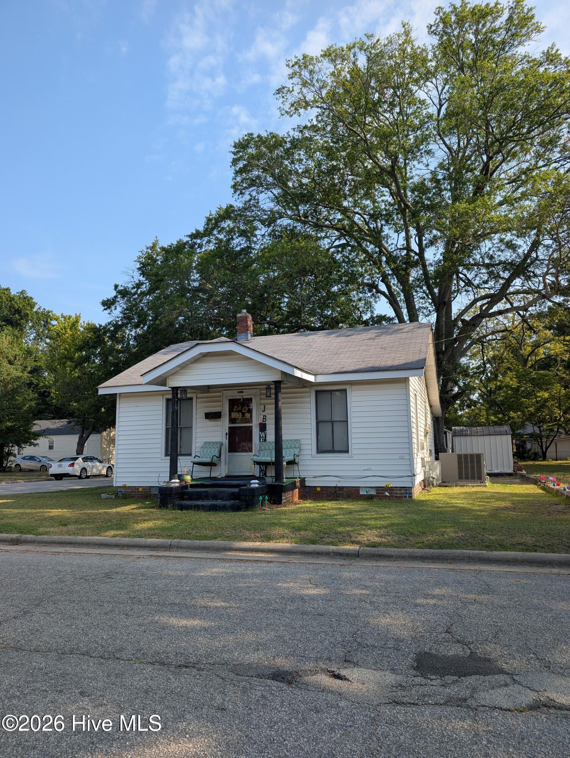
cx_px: 285
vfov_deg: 71.5
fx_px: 526
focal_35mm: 24
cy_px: 379
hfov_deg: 56.9
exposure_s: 1/586
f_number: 1.68
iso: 20
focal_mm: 6.9
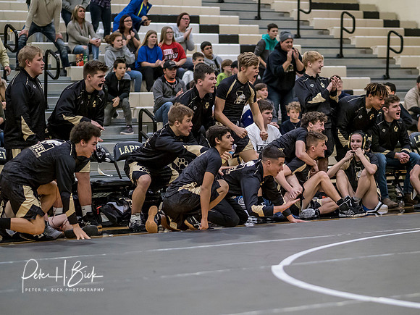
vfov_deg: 12.2
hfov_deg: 16.2
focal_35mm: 122
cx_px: 276
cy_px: 176
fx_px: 1476
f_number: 1.2
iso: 1600
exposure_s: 1/1600
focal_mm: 45
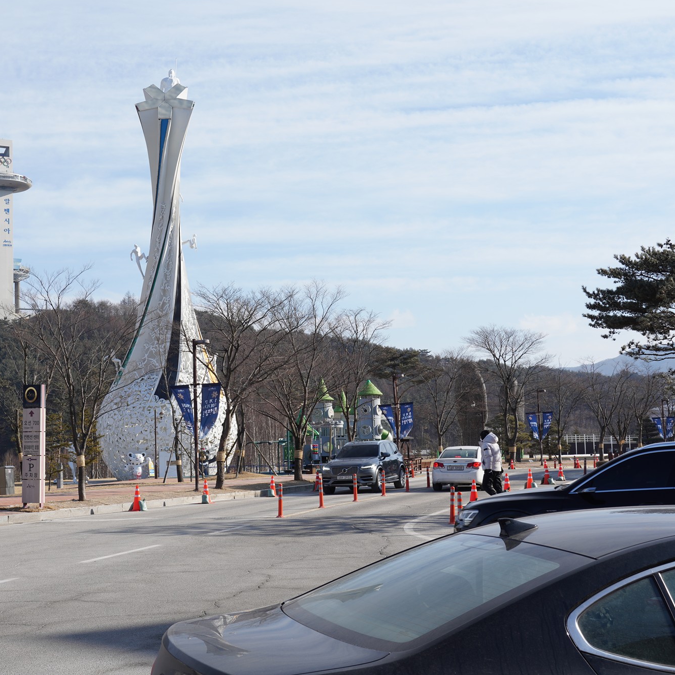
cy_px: 337
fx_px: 1213
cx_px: 246
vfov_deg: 31.1
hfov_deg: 30.9
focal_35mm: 55
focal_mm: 43
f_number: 13
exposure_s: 1/100
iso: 100
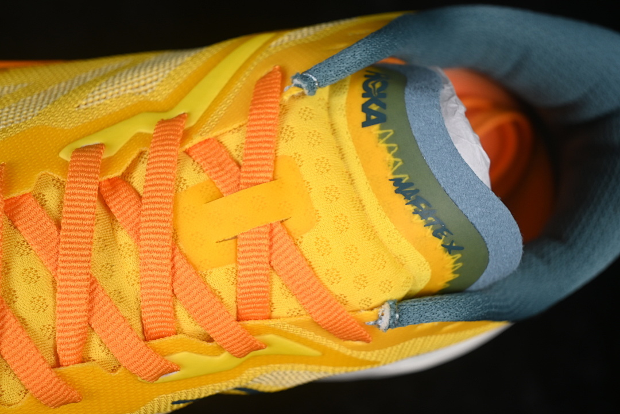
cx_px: 310
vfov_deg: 18.2
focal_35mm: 75
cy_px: 207
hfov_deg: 27.0
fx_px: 1292
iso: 160
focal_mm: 50
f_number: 7.1
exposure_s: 1/80
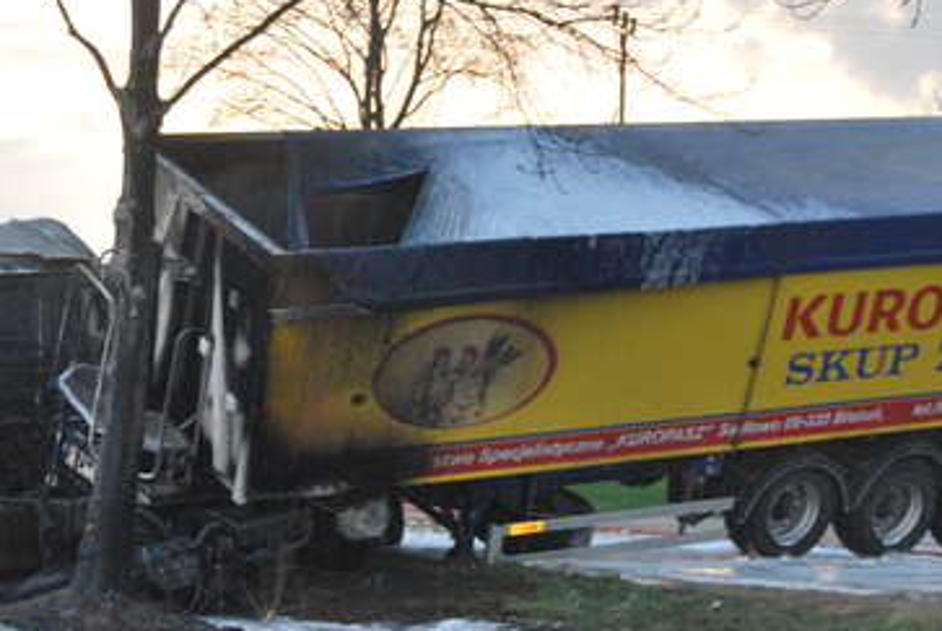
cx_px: 330
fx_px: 2908
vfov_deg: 12.4
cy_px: 335
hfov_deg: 18.4
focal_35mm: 111
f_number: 5.3
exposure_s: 1/60
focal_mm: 42
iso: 720
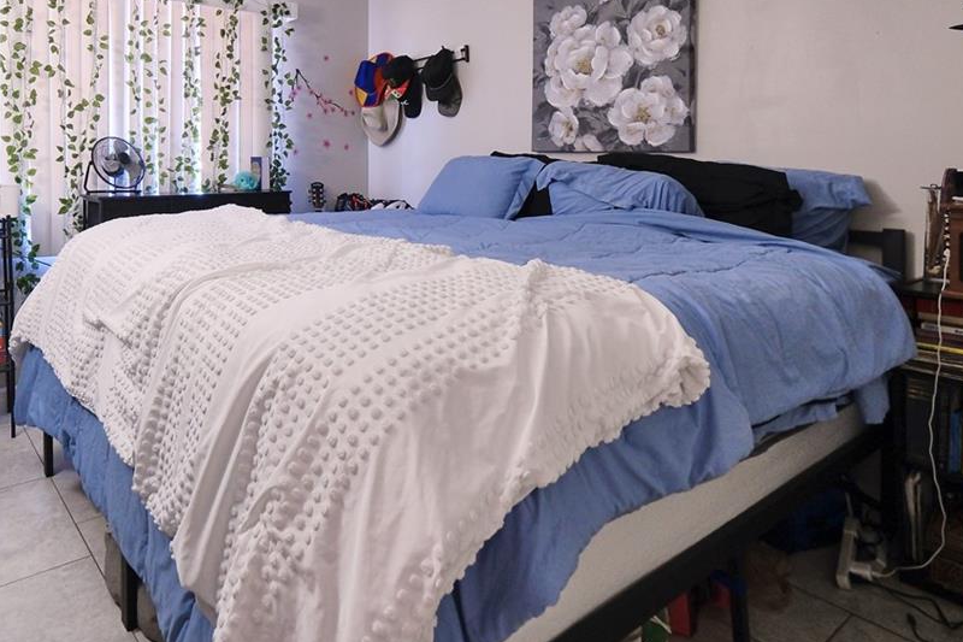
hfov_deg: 72.2
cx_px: 344
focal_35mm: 24
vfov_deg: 51.2
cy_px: 171
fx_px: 642
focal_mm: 8
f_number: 4
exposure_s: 1/15
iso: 640
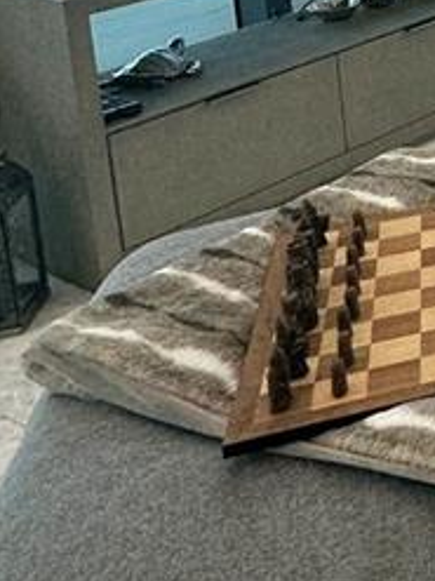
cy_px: -162
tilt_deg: -6.2
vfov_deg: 25.0
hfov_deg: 16.5
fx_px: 1140
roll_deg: +2.1
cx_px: 865
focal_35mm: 68
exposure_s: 1/120
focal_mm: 2.22
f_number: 2.2
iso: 100
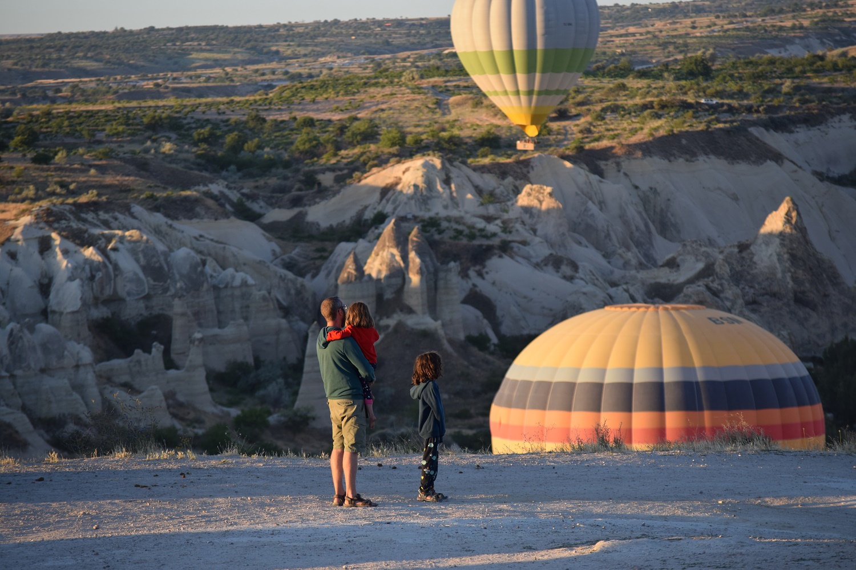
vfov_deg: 7.3
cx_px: 428
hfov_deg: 11.0
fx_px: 4458
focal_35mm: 188
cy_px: 285
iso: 400
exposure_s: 1/640
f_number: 4.8
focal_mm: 125
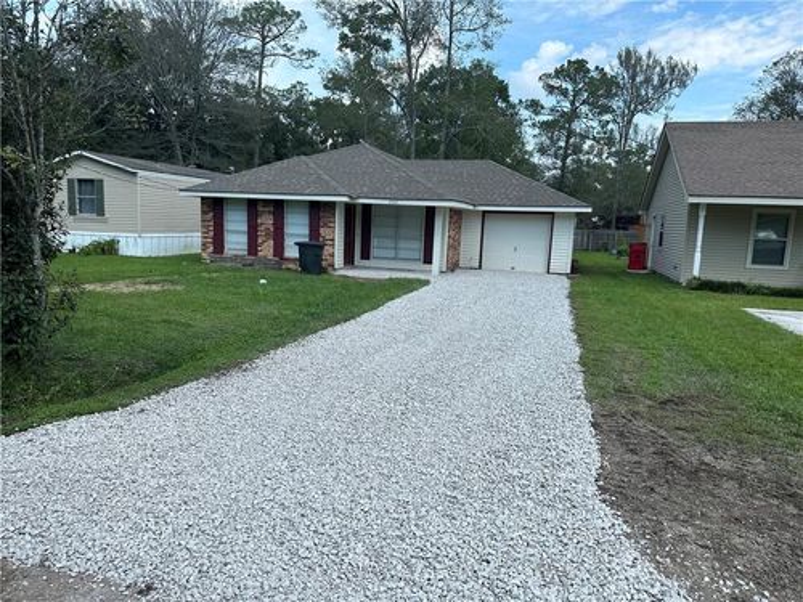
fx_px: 557
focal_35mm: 24
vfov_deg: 56.8
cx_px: 402
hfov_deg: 71.6
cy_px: 301
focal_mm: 6.86
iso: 80
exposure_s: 1/2967
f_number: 1.78
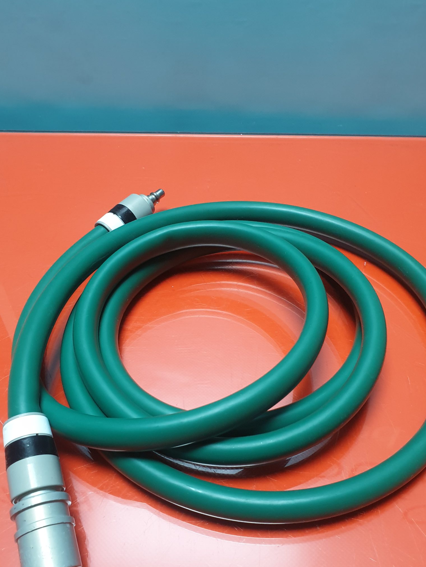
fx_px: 541
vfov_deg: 55.2
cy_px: 322
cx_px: 229
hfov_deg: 42.9
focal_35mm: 33
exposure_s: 1/50
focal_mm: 4.3
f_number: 2.4
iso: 250
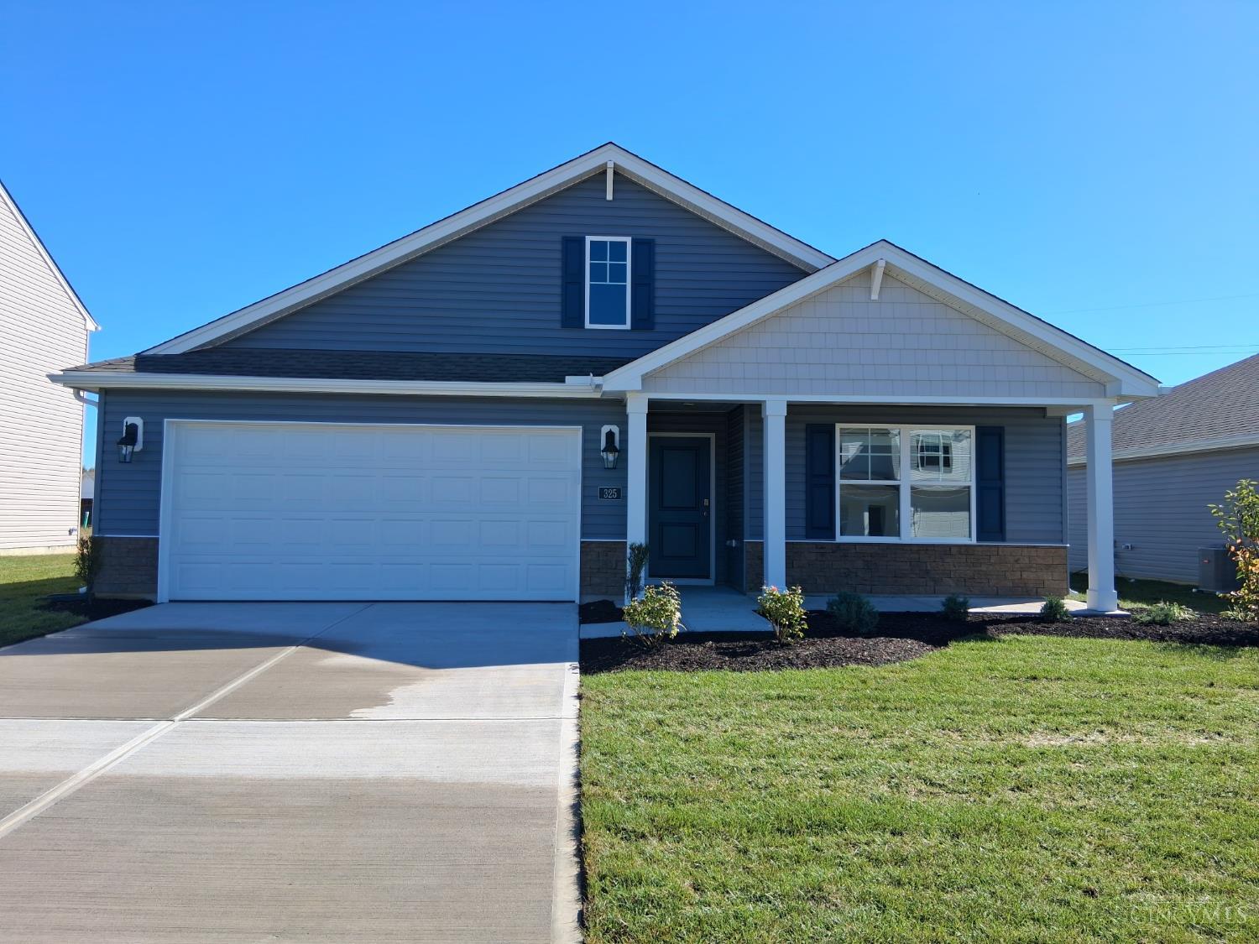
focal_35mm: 26
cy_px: 472
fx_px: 946
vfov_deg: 53.1
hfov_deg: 67.3
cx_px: 630
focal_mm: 3.98
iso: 25
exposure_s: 1/483
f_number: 1.8
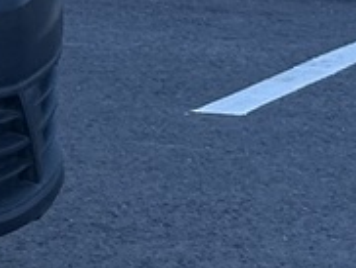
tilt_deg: -1.2
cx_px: -843
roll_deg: +1.5
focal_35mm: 379
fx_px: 3903
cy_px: -309
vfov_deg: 3.9
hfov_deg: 4.9
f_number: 1.78
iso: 64
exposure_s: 1/767
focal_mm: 6.86
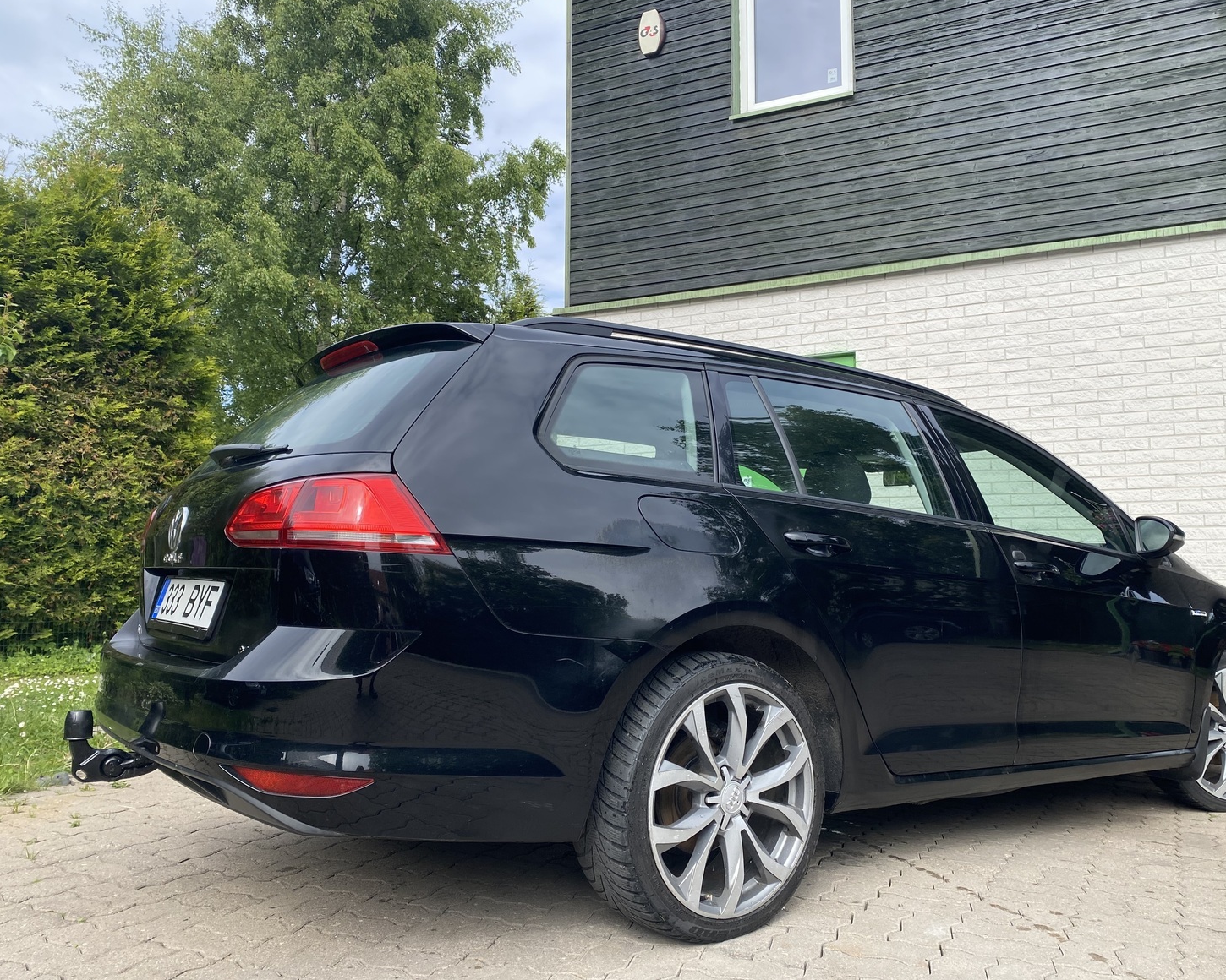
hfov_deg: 62.1
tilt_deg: +6.0
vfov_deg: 51.5
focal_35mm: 28
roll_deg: +0.5
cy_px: 484
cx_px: 676
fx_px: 1016
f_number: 1.8
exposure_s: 1/877
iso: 32
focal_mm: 4.25
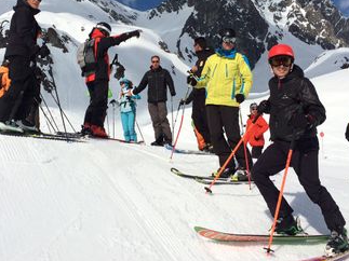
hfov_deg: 41.2
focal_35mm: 46
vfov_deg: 31.2
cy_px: 81
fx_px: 464
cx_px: 153
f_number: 2.2
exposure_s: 1/8264
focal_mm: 4.15
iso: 40
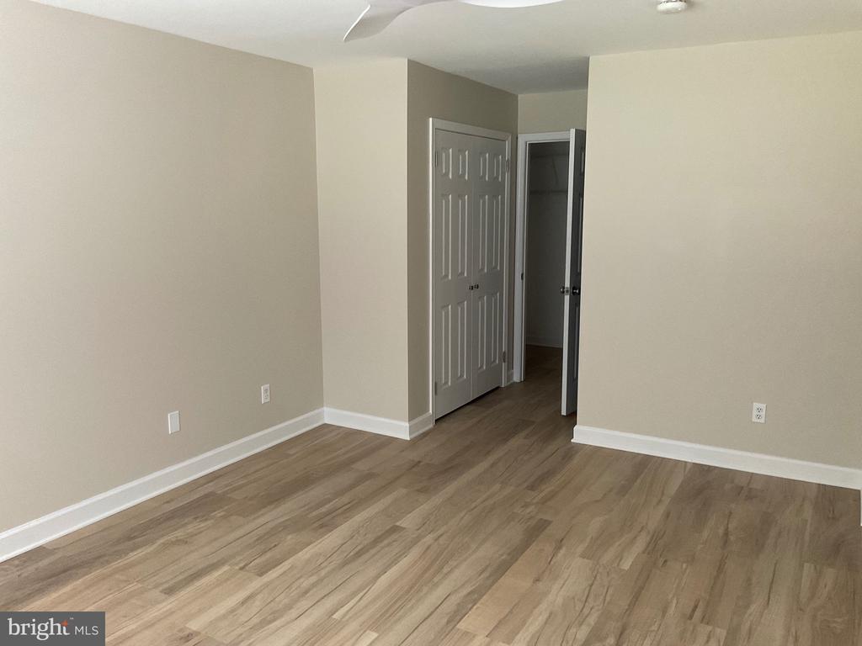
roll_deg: +0.0
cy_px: 323
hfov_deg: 61.7
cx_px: 431
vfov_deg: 48.2
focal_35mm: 29
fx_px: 722
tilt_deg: -10.9
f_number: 1.8
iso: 250
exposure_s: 1/60
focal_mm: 3
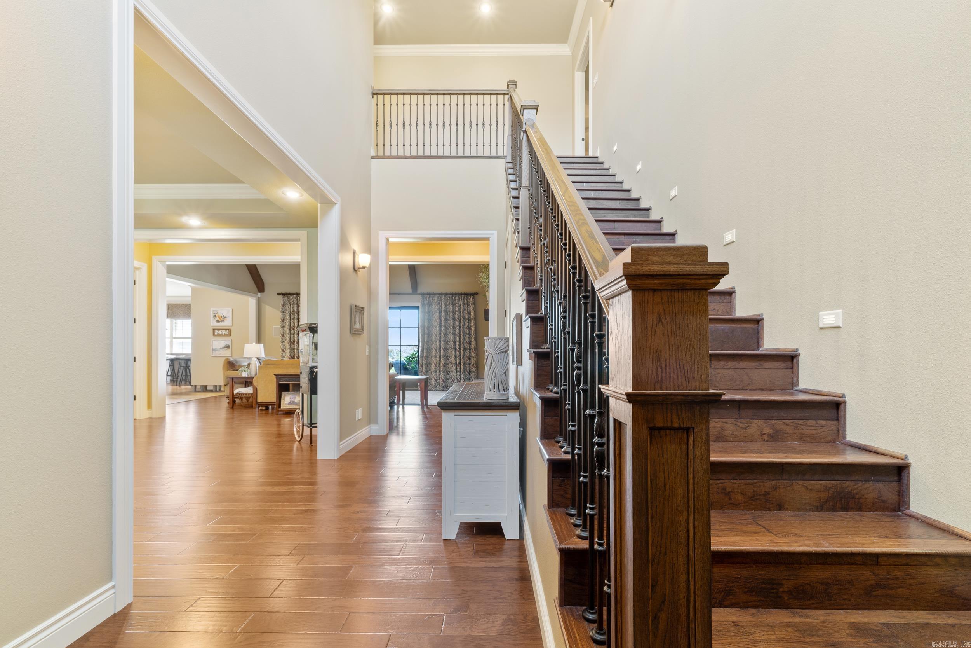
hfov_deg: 100.4
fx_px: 405
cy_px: 324
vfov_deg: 77.3
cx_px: 486
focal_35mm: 15
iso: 200
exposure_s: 3.2
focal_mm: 10
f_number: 9
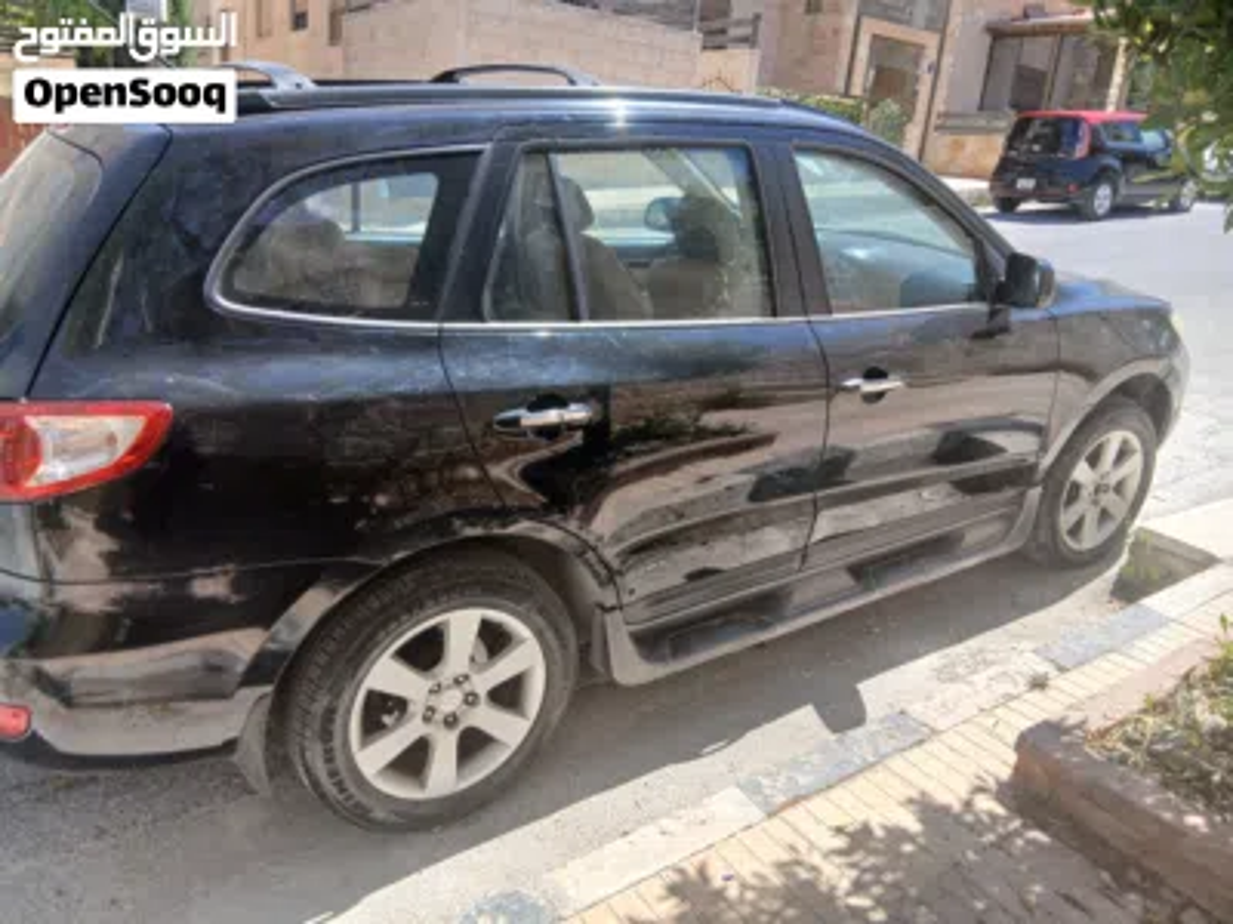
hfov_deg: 67.3
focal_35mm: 26
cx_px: 616
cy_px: 462
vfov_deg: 53.1
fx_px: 926
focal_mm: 3.98
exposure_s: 1/179
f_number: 1.8
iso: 20
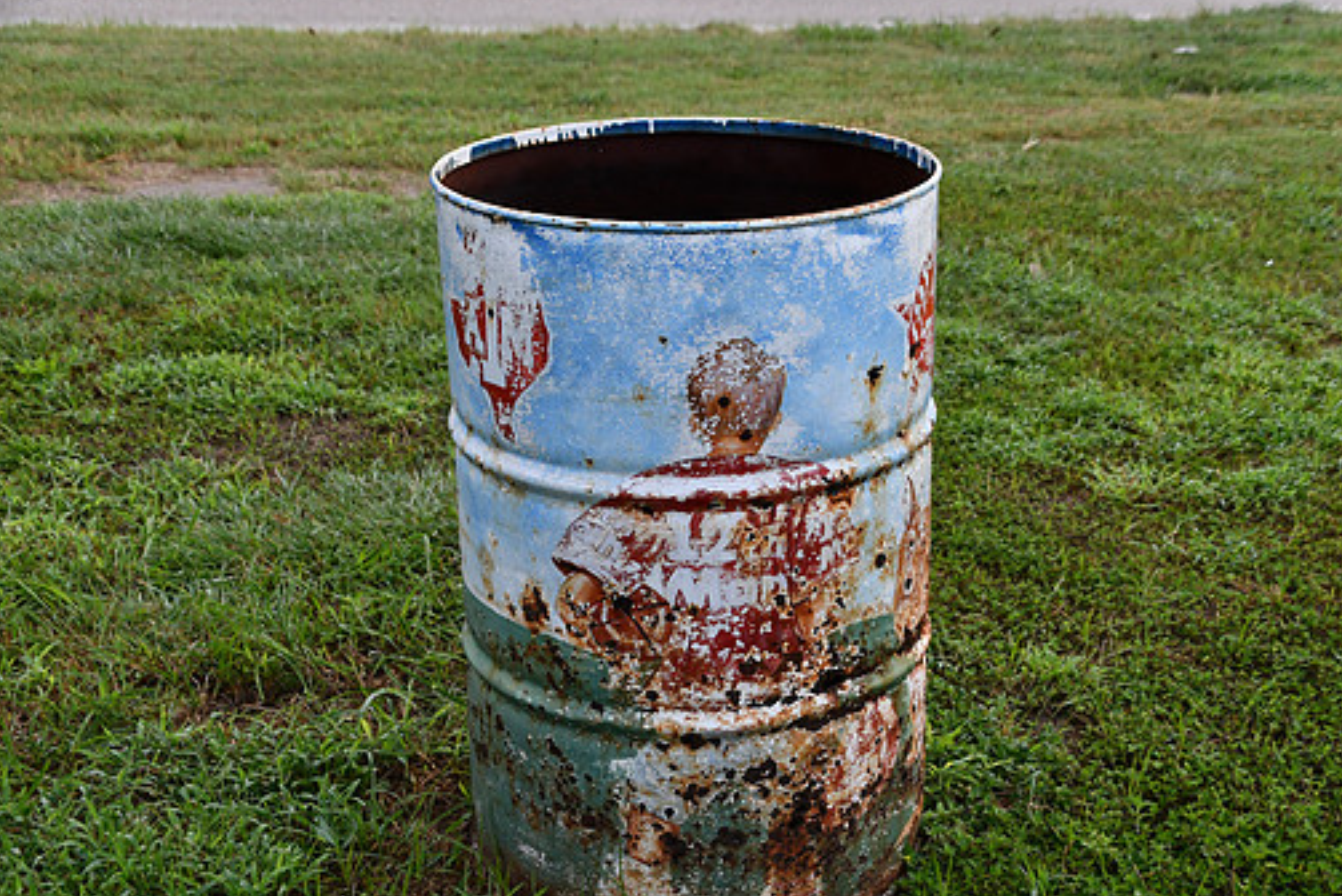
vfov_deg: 25.5
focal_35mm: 53
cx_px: 771
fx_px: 1977
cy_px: 476
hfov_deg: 37.4
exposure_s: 1/250
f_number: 5.6
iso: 360
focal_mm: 31
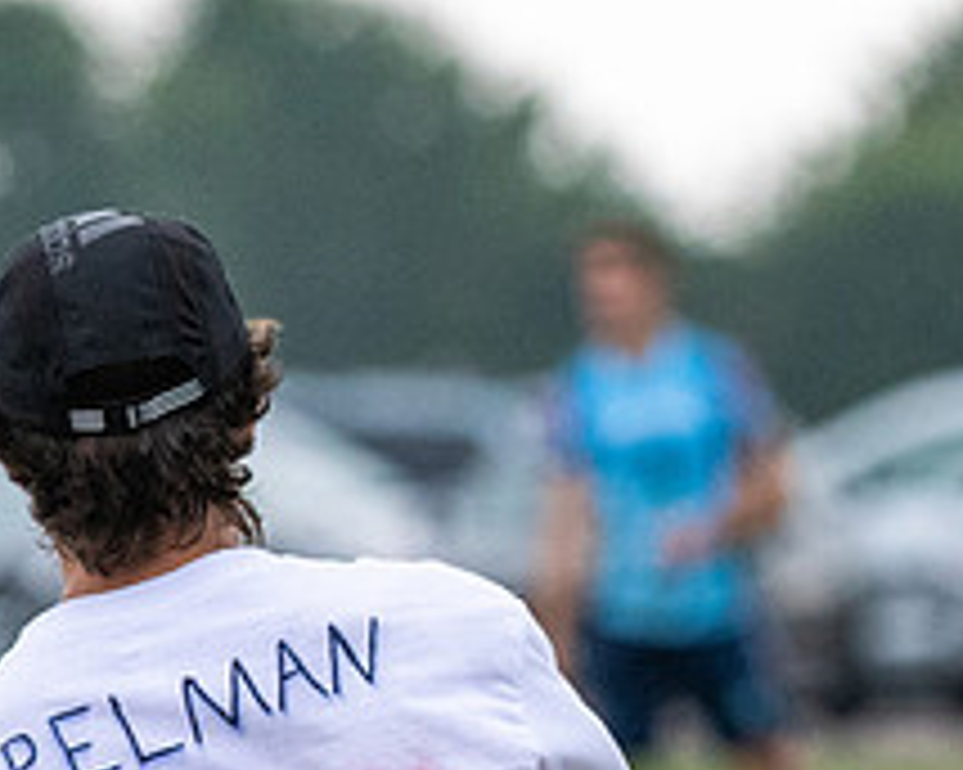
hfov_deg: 1.3
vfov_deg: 1.0
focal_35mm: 1490
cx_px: 679
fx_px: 42447
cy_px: 673
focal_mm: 300
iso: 1600
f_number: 6.3
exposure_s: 1/1600
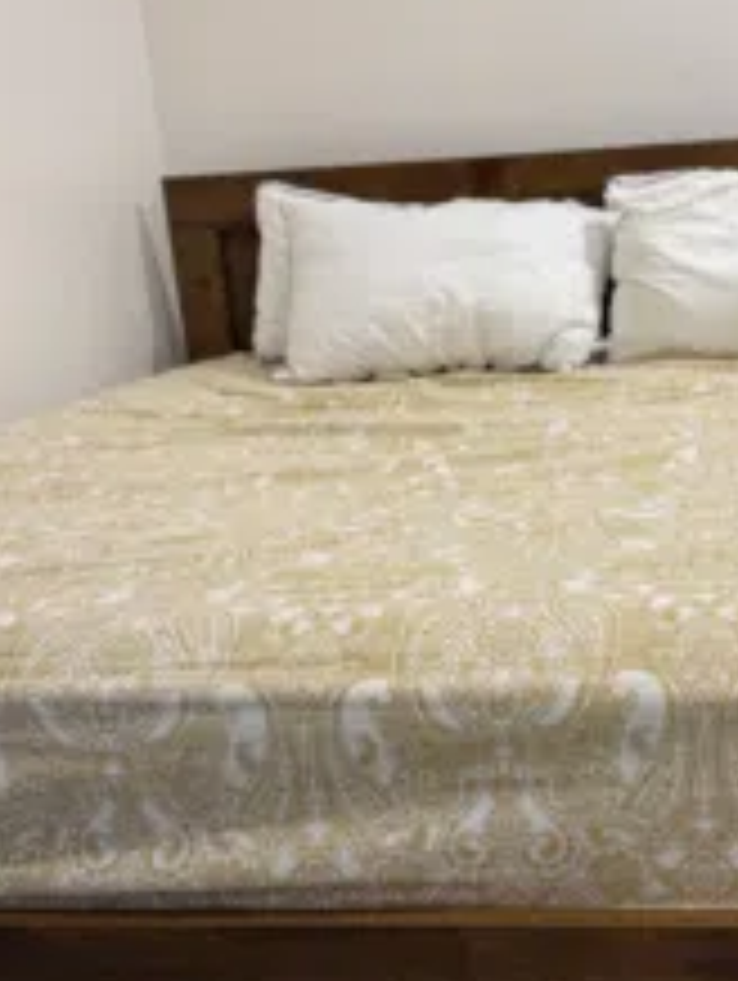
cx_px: 522
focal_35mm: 44
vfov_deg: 42.5
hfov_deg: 32.5
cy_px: 634
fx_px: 1248
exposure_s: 1/50
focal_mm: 6.76
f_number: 1.78
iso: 160
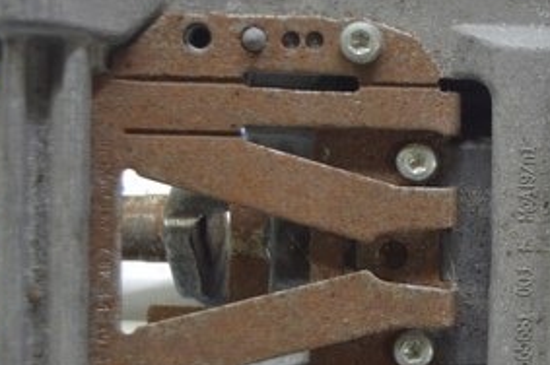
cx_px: 816
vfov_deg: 9.0
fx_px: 2320
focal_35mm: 152
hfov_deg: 12.8
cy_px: 226
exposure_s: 1/20
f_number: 5.6
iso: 400
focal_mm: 28
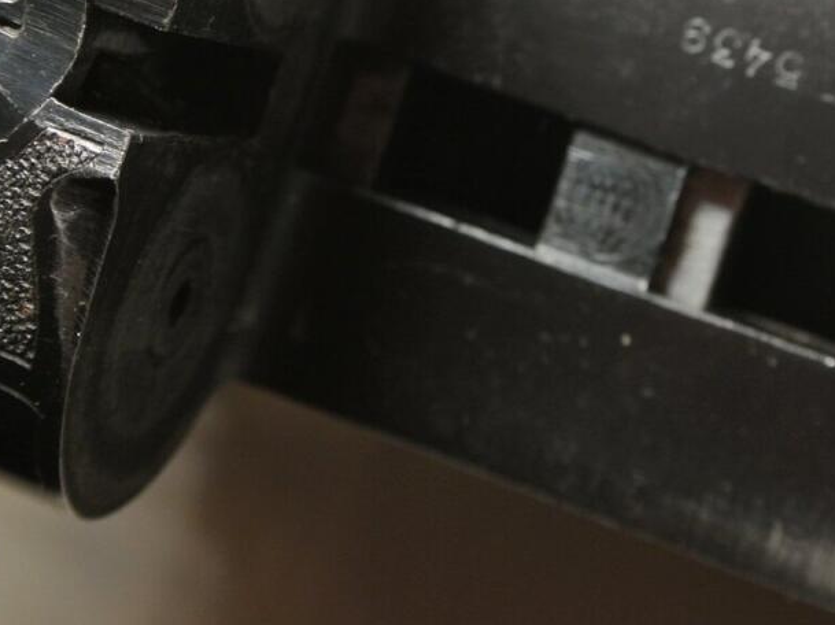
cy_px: 162
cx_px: 513
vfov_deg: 18.1
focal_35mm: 81
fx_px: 1953
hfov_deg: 24.1
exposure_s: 1/80
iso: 400
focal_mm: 15.1
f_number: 4.2
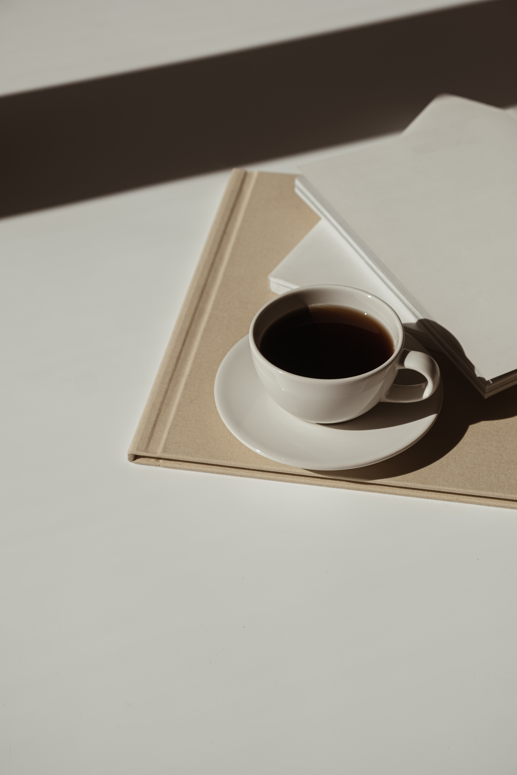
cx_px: 258
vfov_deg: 38.9
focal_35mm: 51
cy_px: 388
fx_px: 1099
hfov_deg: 26.5
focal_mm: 34.3
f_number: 5.6
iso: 100
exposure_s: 1/800
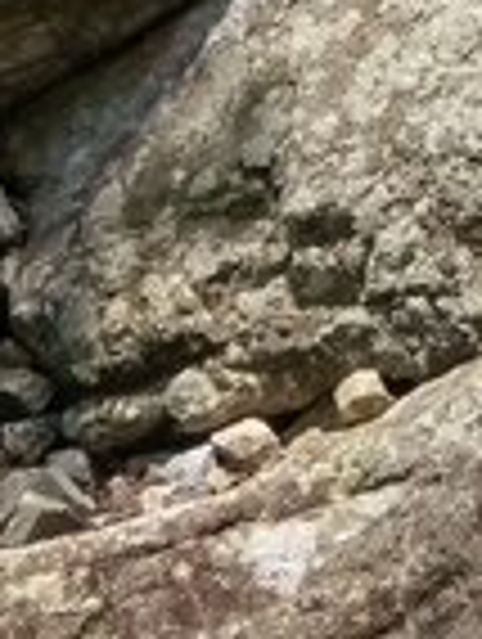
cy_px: -621
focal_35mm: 146
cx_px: 622
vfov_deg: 12.1
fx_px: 2702
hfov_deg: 10.0
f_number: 1.8
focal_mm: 4.58
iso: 100
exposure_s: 1/1959
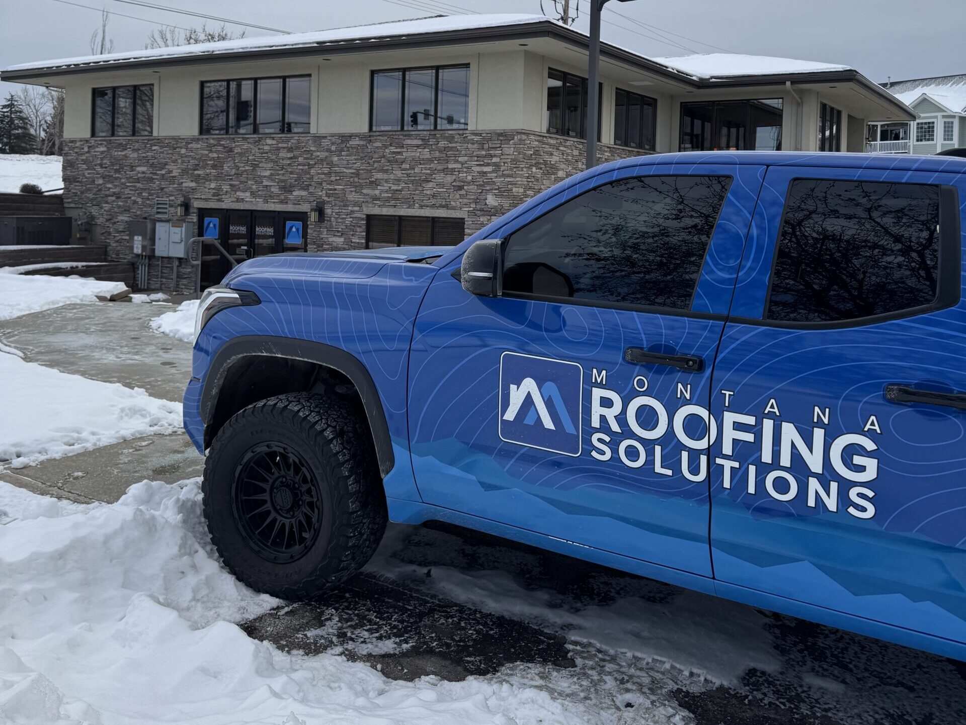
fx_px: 670
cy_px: 362
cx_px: 483
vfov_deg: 56.9
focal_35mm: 24
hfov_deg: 71.6
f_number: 1.78
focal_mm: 6.76
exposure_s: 1/3413
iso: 80
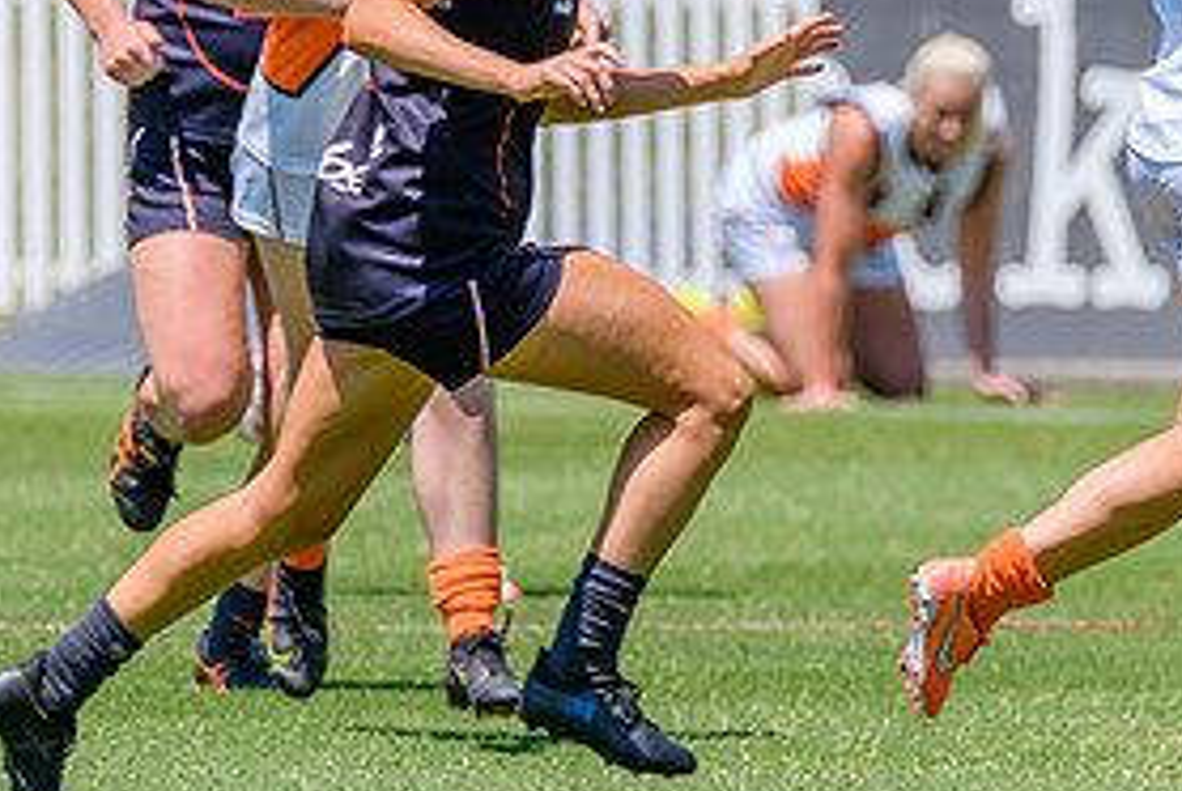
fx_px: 42004
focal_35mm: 1278
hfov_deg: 1.6
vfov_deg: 1.1
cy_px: 177
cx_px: 790
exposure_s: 1/2000
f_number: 10
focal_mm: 460
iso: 800
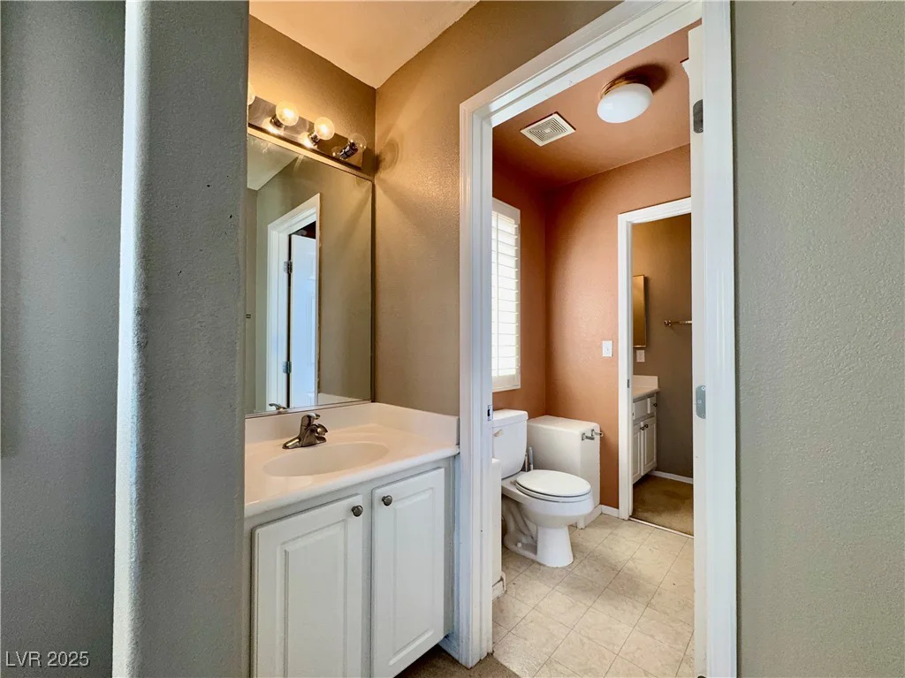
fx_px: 366
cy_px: 339
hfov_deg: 102.1
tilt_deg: +0.8
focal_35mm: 14
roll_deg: +0.2
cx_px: 452
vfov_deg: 85.6
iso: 80
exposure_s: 1/120
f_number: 2.2
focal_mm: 2.22
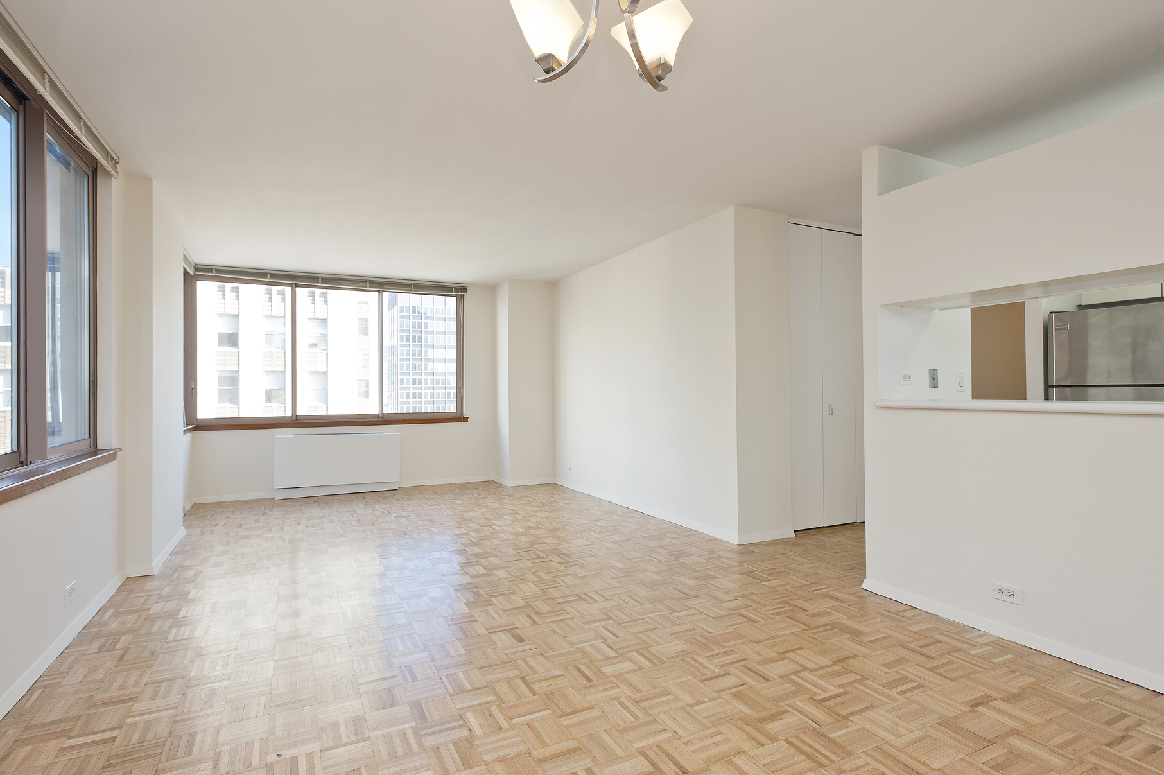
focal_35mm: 18
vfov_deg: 67.3
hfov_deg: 90.0
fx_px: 582
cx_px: 567
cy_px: 383
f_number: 9
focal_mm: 17
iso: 200
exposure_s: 1/100
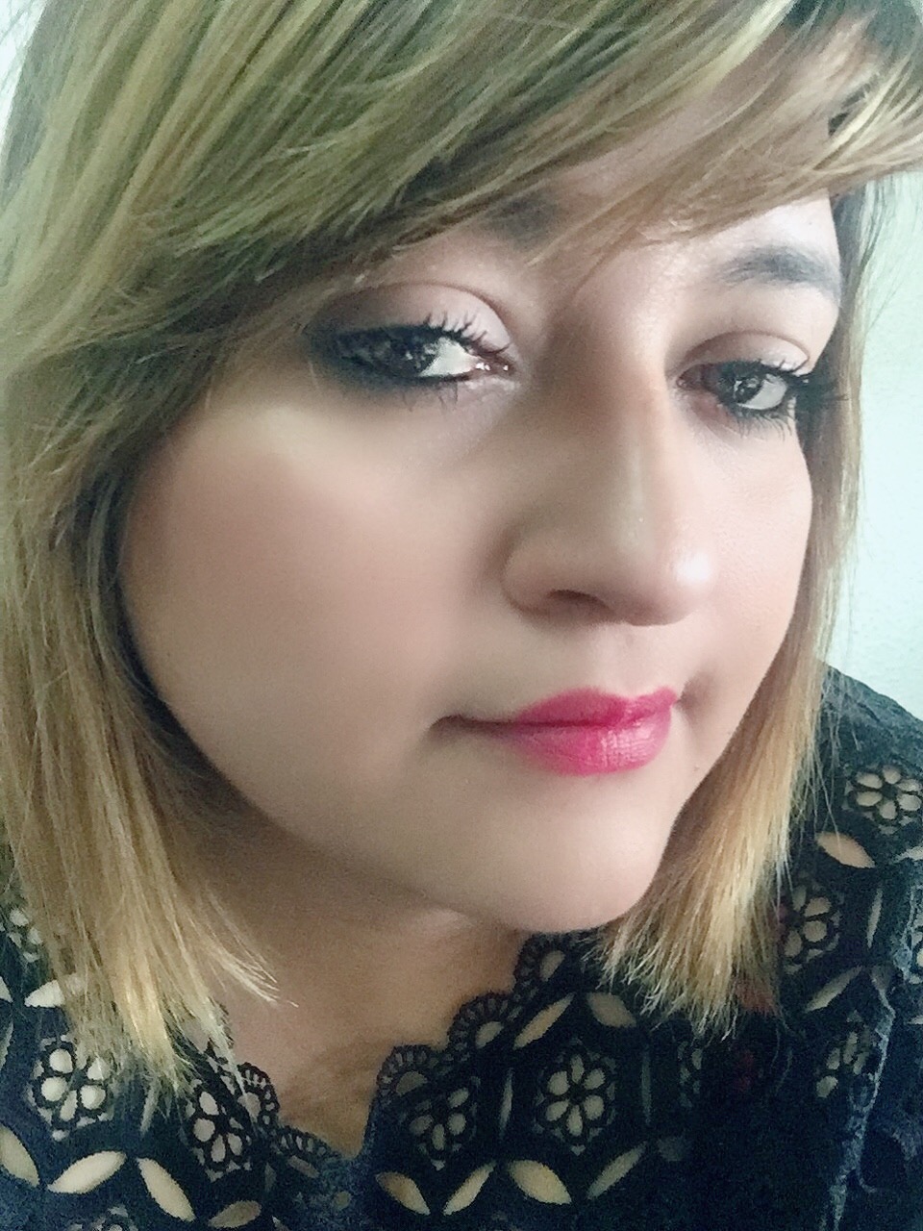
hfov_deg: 45.4
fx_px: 1102
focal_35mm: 31
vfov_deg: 58.4
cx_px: 462
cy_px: 616
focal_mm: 2.65
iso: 320
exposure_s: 1/33
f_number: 2.2
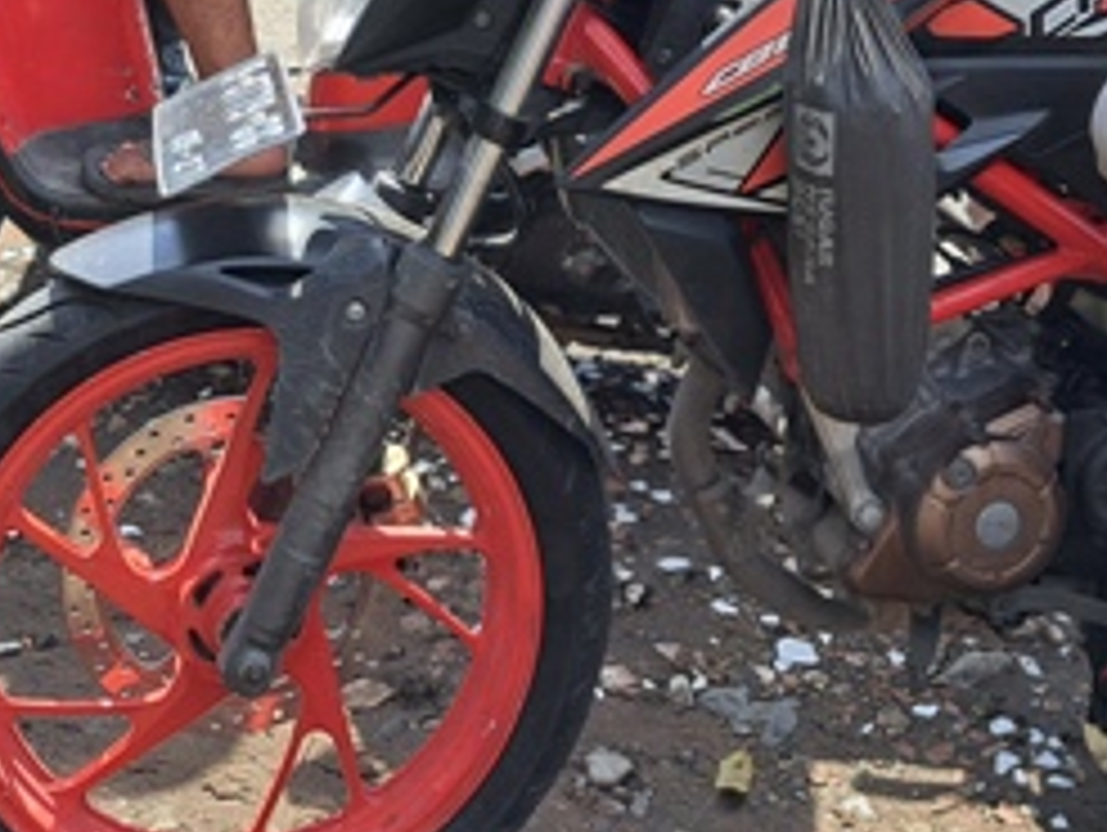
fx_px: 2497
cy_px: -319
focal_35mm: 78
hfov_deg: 24.9
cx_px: 436
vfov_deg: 17.5
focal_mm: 5.23
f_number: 1.8
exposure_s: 1/401
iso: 50
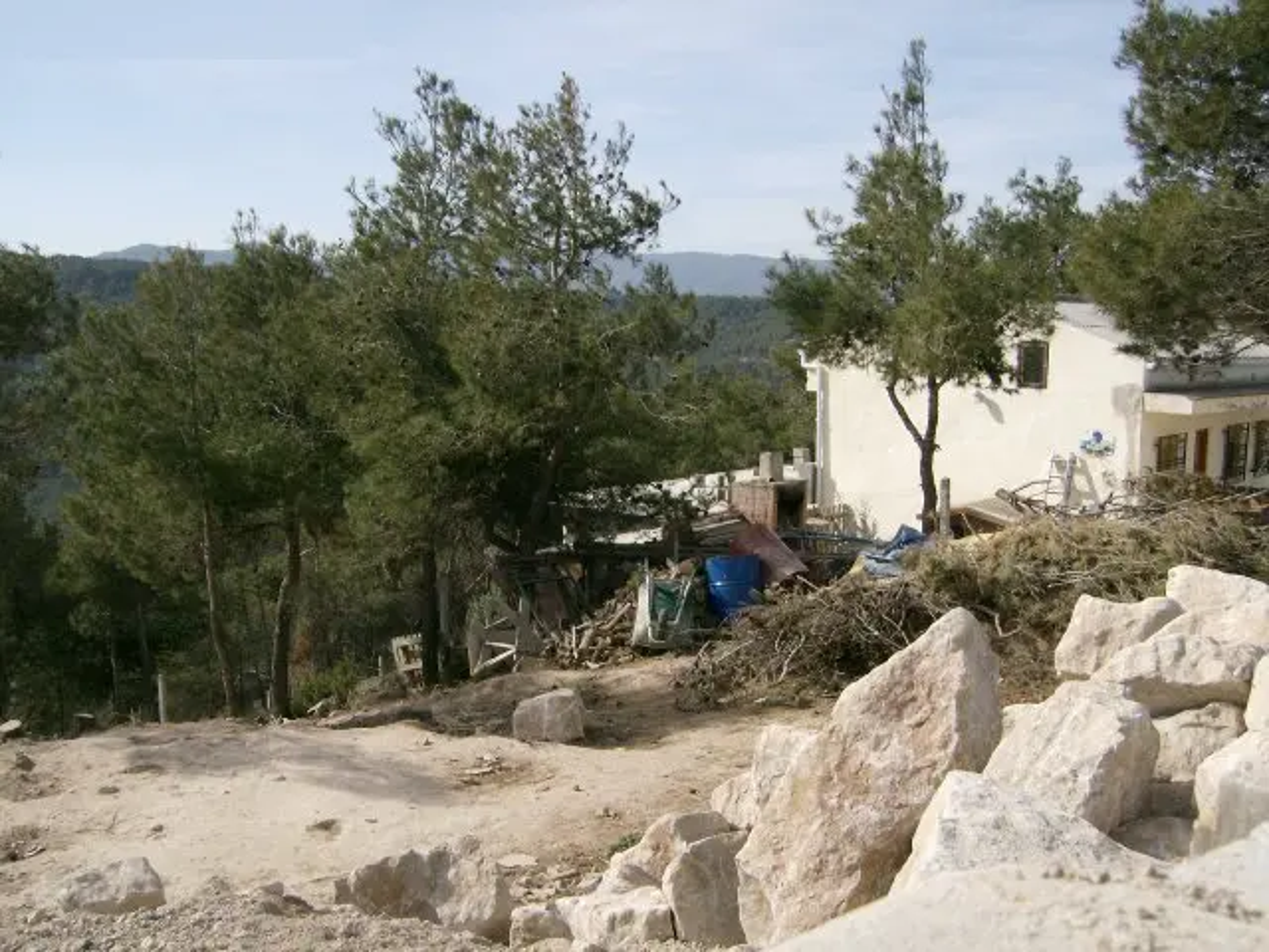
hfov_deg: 51.4
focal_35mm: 36
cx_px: 634
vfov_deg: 39.7
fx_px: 1320
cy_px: 476
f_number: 4.7
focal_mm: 6
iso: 100
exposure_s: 1/715
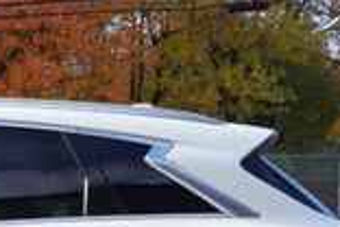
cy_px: 356
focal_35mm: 123
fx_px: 1162
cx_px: -203
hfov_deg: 15.1
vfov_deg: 10.7
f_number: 9
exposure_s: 1/250
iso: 320
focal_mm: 20
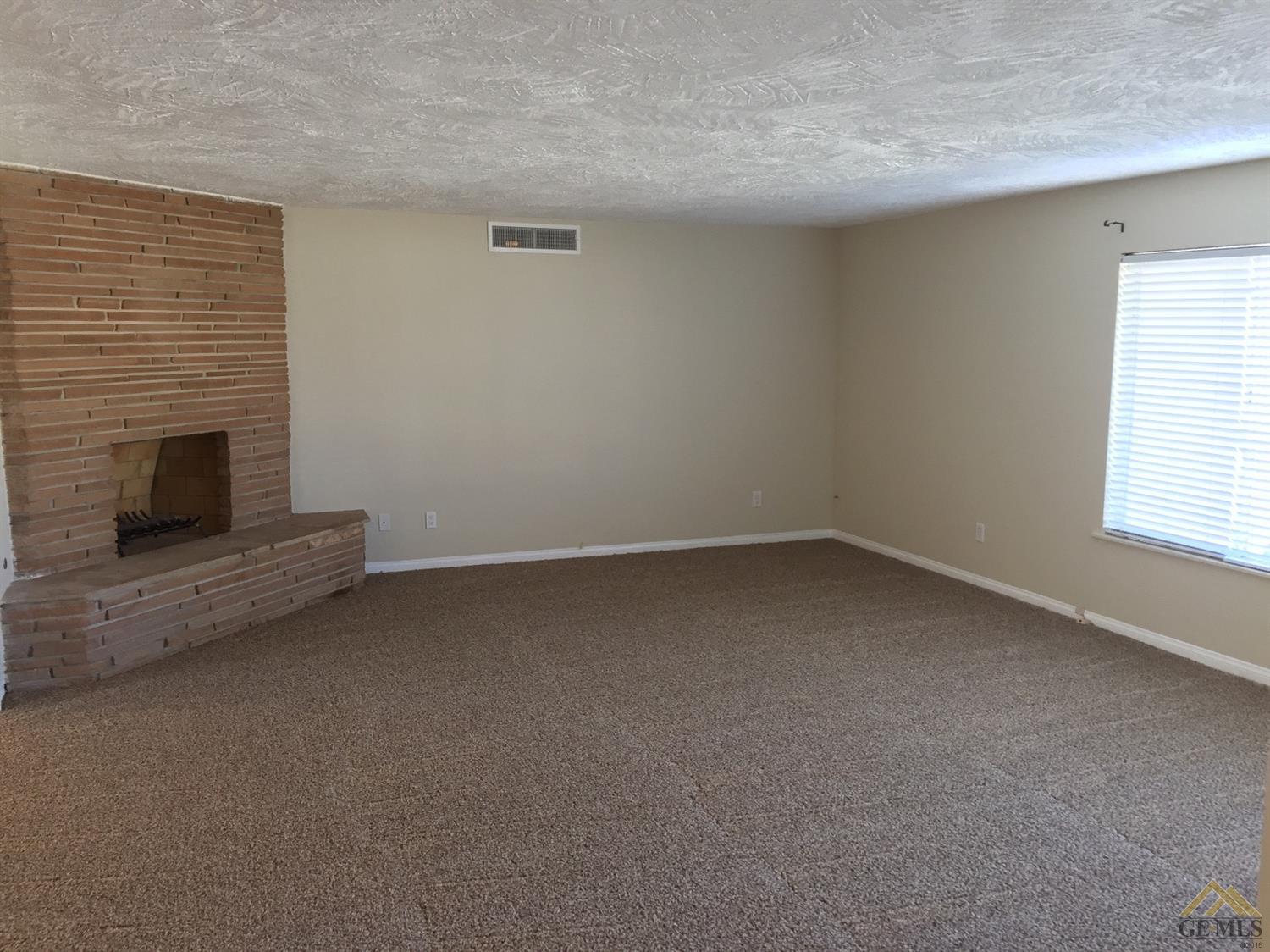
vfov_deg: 48.2
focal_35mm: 29
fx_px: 1064
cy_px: 476
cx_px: 635
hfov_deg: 61.7
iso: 125
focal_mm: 4.15
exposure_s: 1/30
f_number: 2.2
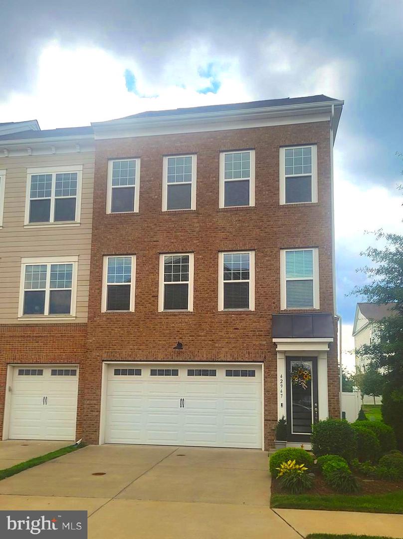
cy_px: 270
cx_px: 202
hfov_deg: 53.0
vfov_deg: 67.3
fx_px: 404
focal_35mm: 26
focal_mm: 5.4
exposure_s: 1/1135
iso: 40
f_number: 1.8
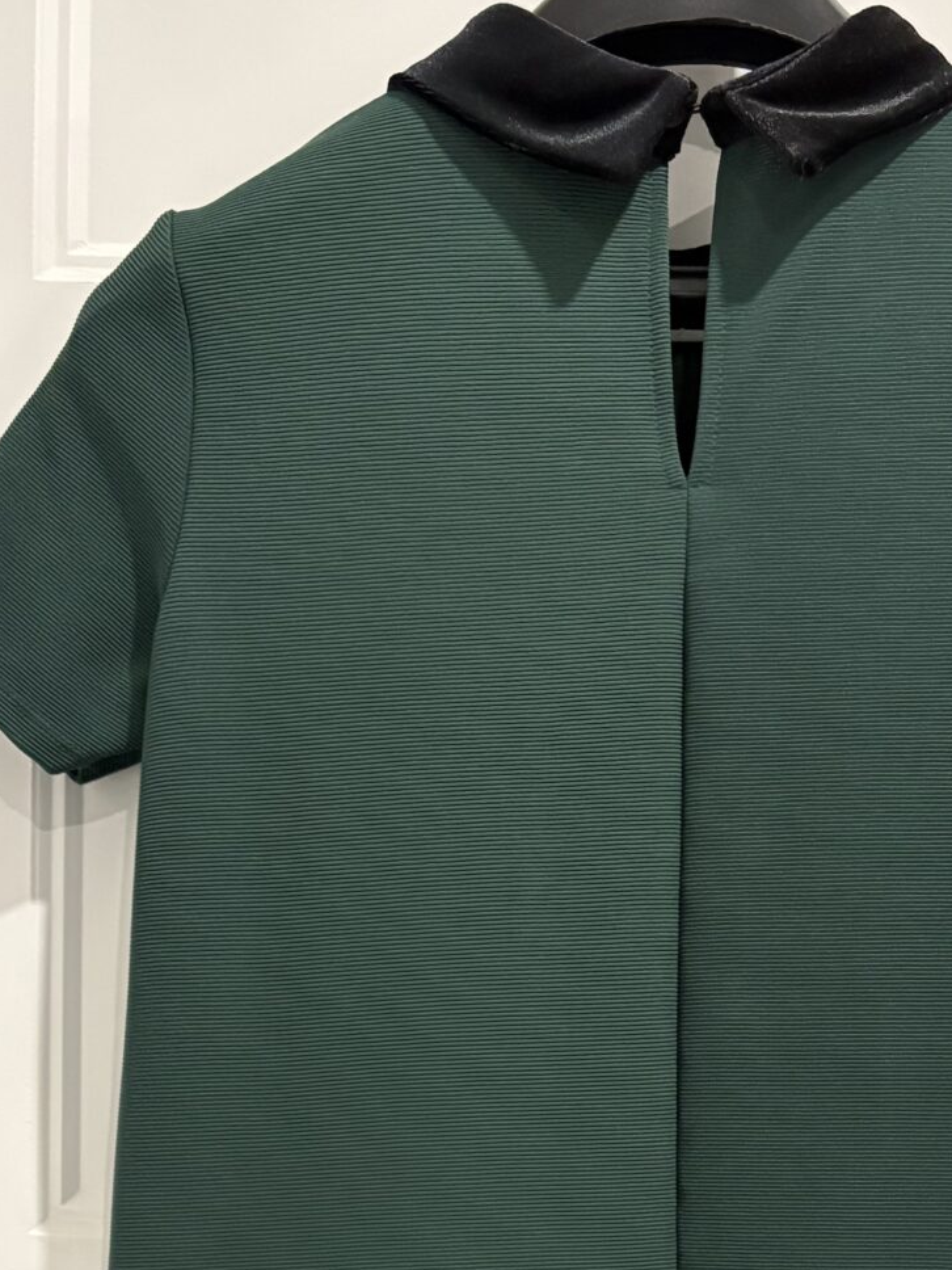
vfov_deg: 32.0
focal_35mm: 55
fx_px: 2017
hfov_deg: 26.3
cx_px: 665
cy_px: 1298
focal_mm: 5.96
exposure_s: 1/60
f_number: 1.6
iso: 400
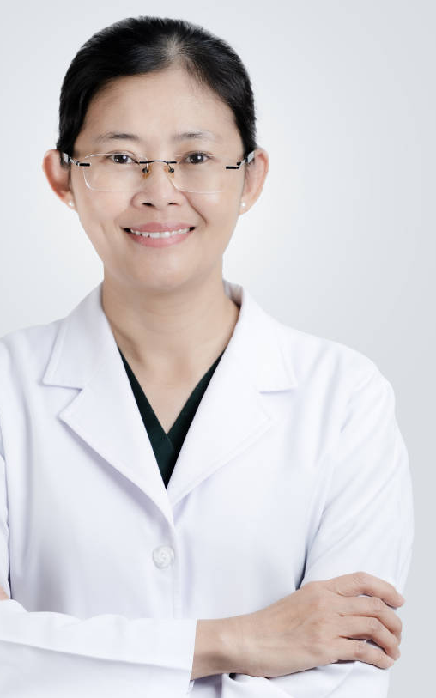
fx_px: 3004
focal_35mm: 158
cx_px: 160
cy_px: 405
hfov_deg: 8.3
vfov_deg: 13.2
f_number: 2.8
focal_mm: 105
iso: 100
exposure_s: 1/200
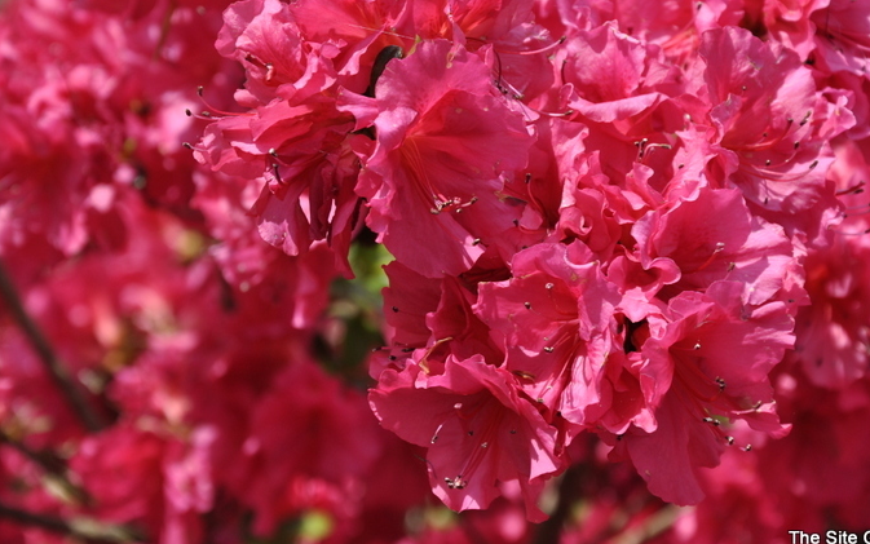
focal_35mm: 178
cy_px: 226
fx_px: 4221
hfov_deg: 11.8
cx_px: 450
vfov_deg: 7.4
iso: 200
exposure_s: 1/350
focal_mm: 98
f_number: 9.5
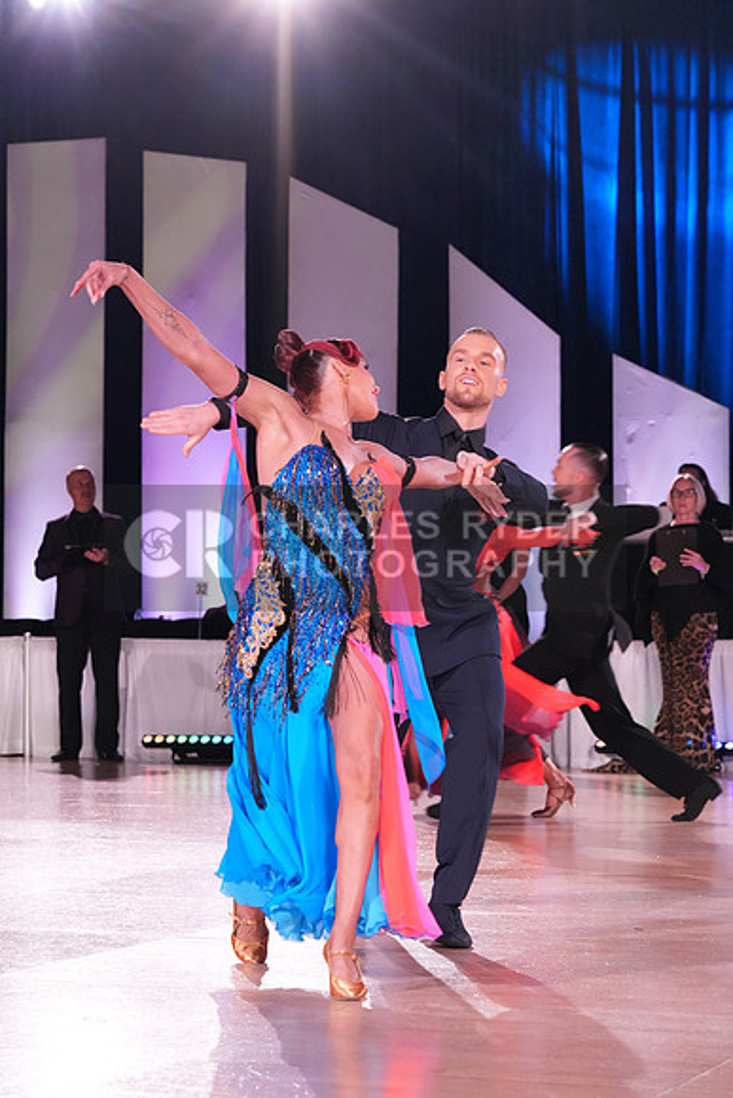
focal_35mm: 96
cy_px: 549
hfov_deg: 14.3
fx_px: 2930
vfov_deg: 21.2
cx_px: 366
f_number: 6.3
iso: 4000
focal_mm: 96
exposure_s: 1/200
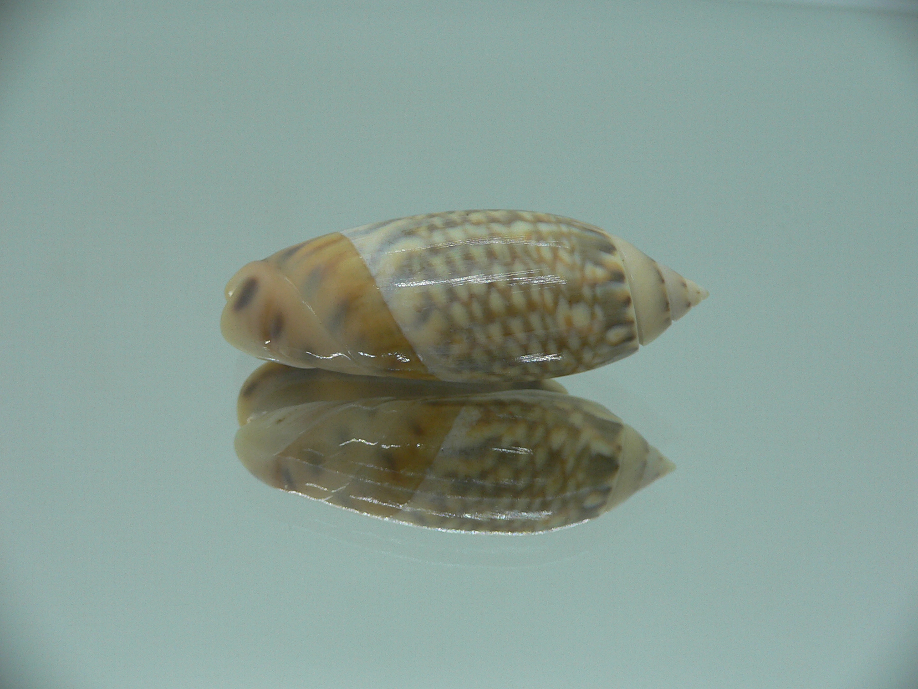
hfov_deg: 52.6
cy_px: 344
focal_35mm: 35
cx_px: 459
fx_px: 928
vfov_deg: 40.7
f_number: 2.8
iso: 80
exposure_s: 1/60
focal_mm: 4.6
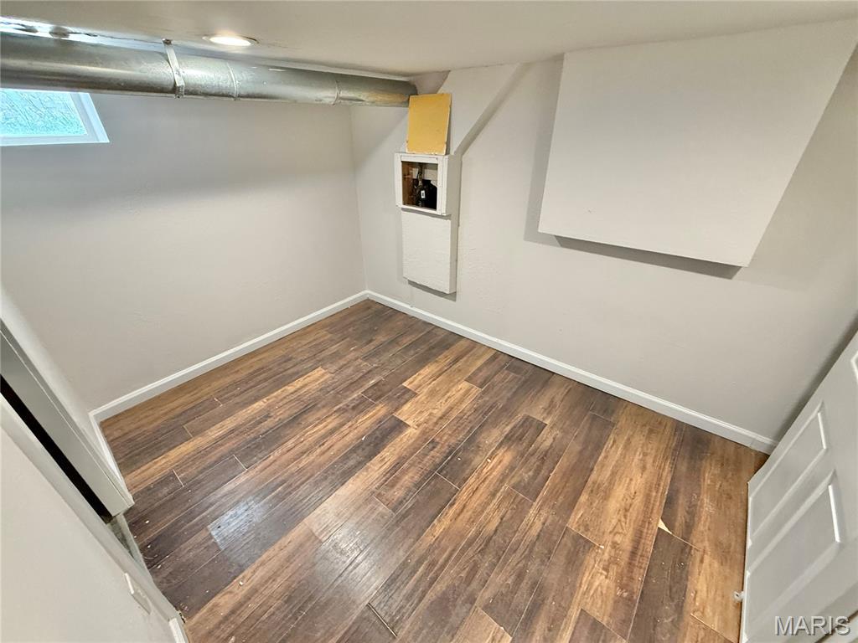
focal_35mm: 14
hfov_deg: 102.1
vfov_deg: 85.7
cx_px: 429
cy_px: 322
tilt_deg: -28.7
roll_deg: +1.1
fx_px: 347
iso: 500
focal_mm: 2.22
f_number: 2.2
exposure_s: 1/60
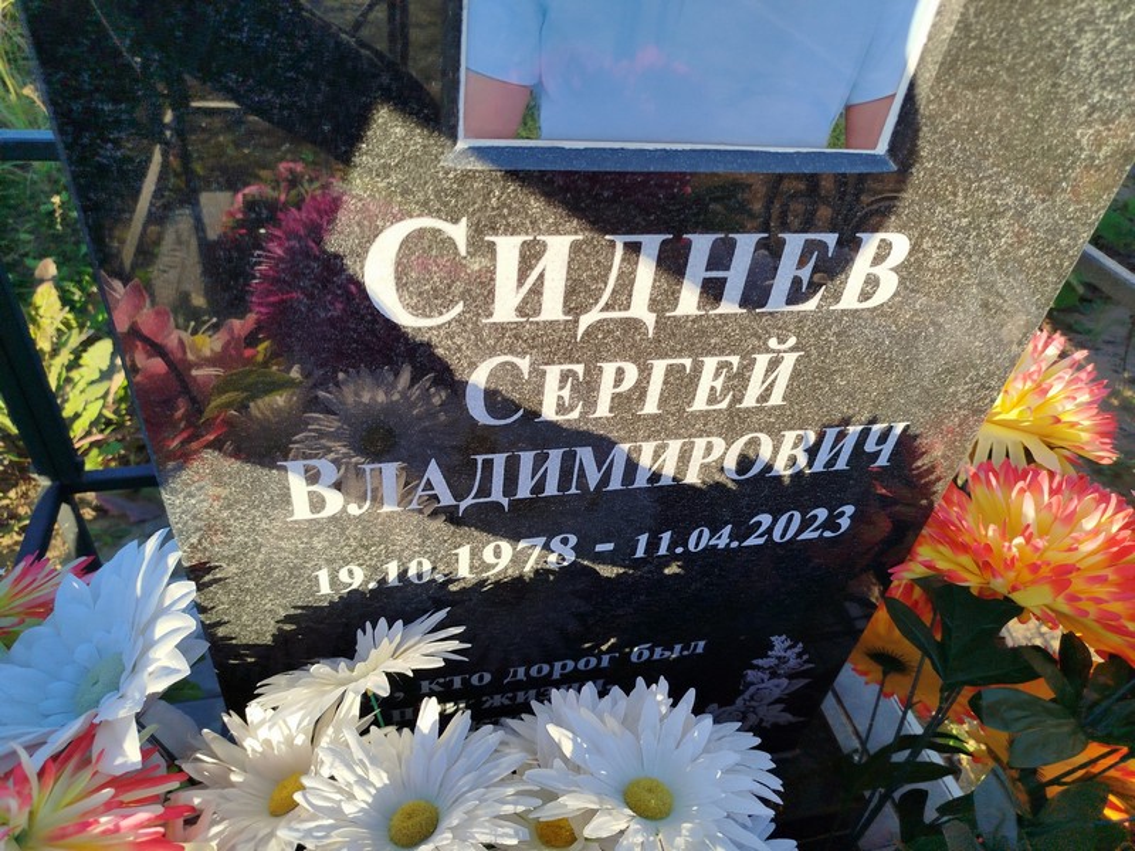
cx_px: 568
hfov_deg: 71.6
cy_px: 426
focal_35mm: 24
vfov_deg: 56.8
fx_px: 787
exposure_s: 1/425
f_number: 1.7
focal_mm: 5.31
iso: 50
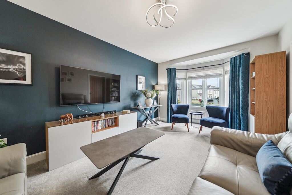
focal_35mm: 12
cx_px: 146
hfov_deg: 112.6
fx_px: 97
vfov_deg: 90.0
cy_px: 98
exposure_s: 1/250
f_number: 4
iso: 1250
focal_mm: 12
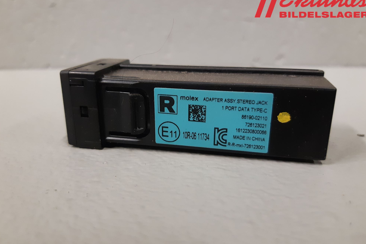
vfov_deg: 46.4
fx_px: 285
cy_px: 128
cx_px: 179
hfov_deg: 65.5
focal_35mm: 28
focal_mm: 3.93
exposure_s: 1/50
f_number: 1.7
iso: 250
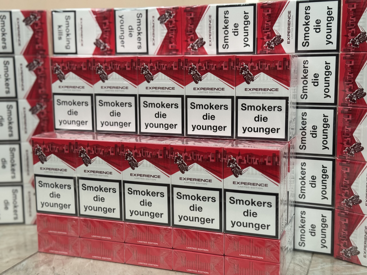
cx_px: 184
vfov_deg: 30.3
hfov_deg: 39.7
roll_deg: +0.5
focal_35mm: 48
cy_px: 138
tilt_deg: -9.6
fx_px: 509
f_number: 1.78
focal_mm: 6.76
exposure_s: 1/60
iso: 160
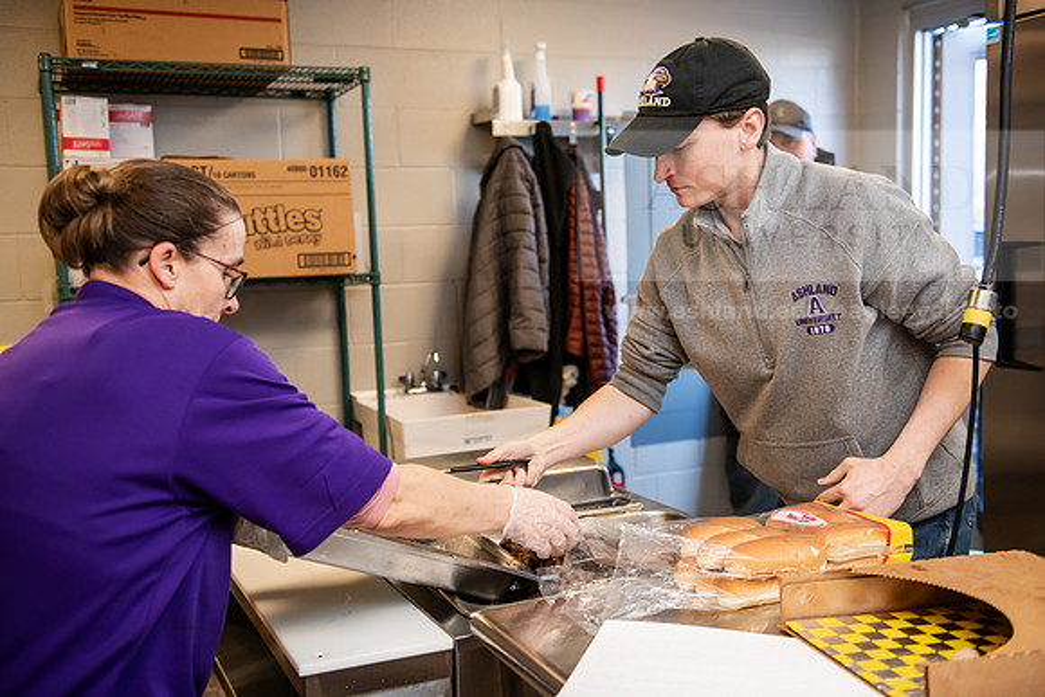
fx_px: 1103
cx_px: 522
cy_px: 348
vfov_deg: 35.1
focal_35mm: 38
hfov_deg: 50.7
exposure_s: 1/250
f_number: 3.2
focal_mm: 38
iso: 1000
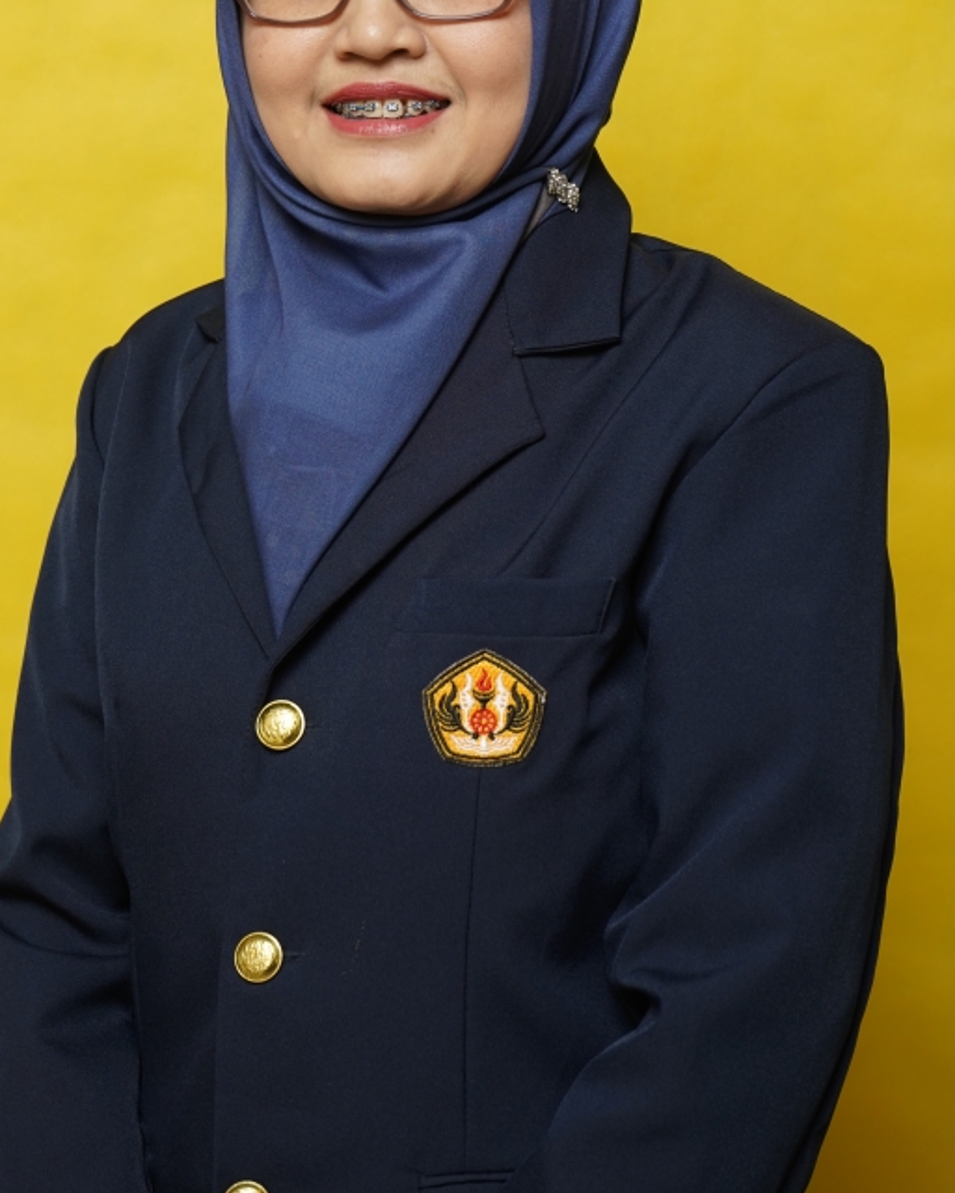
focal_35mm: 105
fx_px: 3709
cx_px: 416
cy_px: 430
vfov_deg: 18.2
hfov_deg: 14.7
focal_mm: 70
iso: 500
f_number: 7.1
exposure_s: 1/200
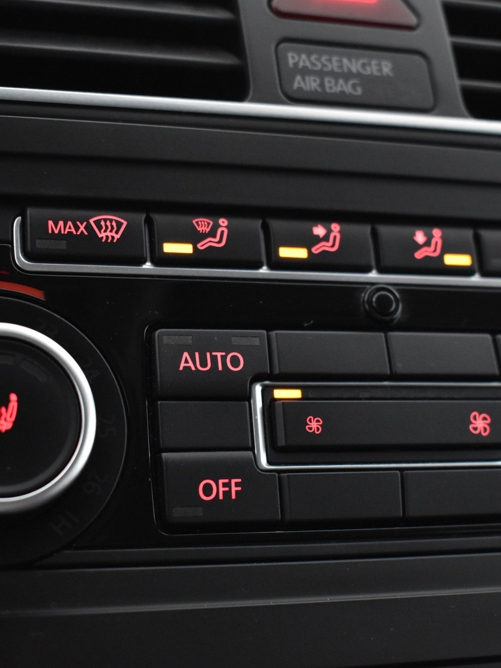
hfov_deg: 19.9
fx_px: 1428
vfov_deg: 26.3
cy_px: 334
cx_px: 299
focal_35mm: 74
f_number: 4.5
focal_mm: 34
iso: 3200
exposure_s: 1/30
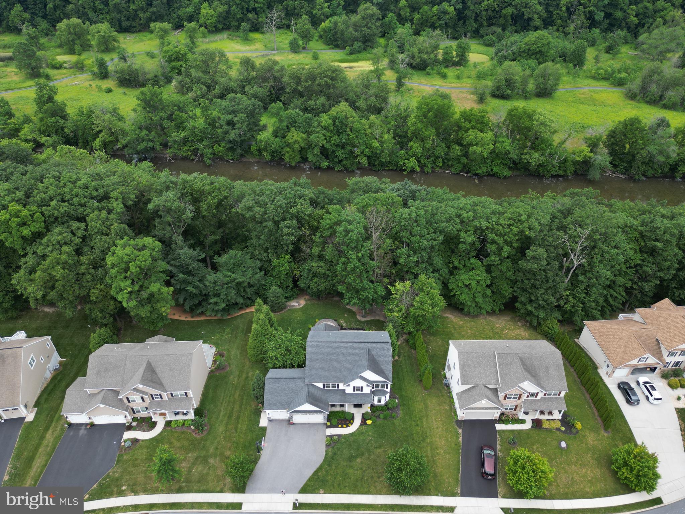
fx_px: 475
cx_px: 342
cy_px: 257
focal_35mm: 24
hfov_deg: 71.6
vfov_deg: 56.8
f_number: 1.7
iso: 120
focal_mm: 6.72
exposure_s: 1/320
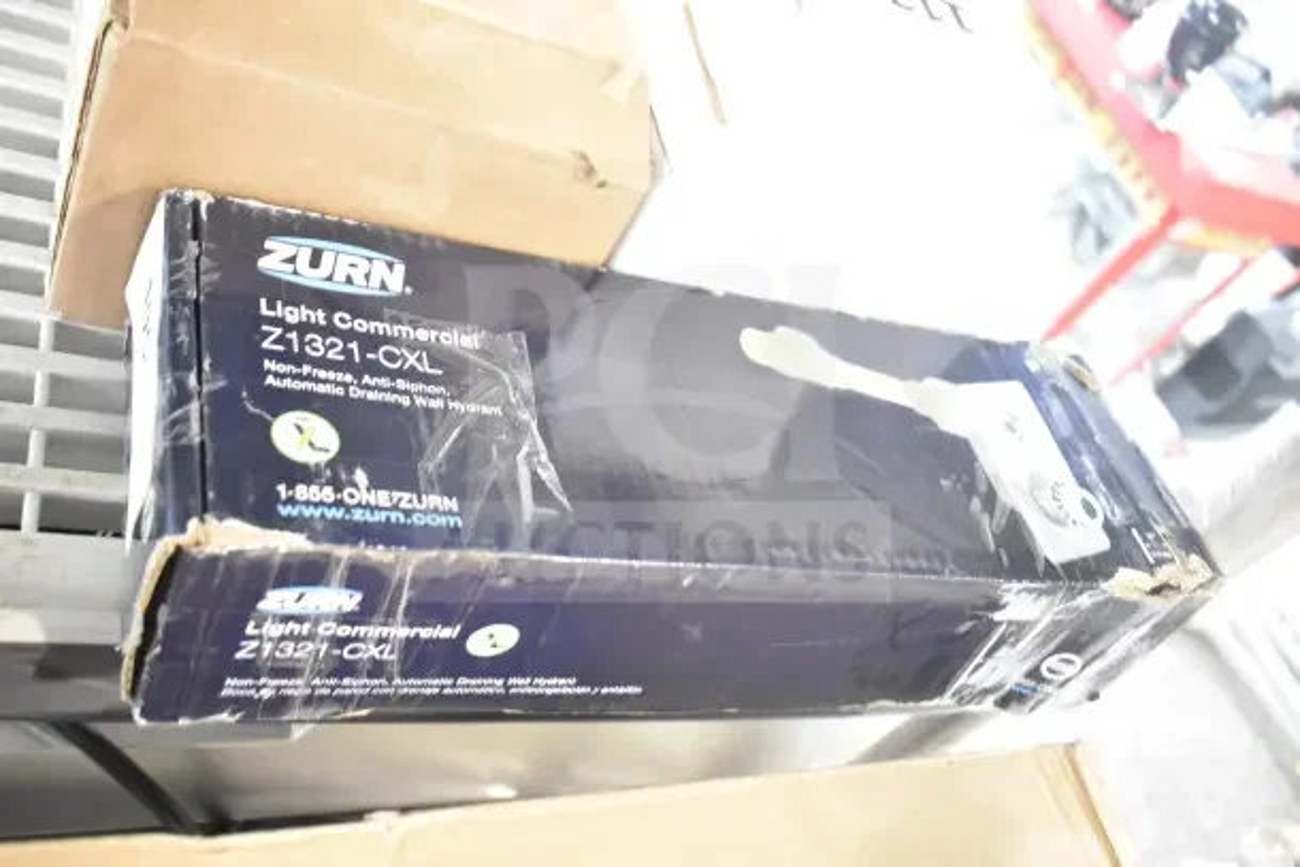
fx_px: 1192
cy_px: 434
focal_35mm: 33
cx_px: 650
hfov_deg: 57.2
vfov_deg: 40.0
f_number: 3.8
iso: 2800
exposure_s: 1/40
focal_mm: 22
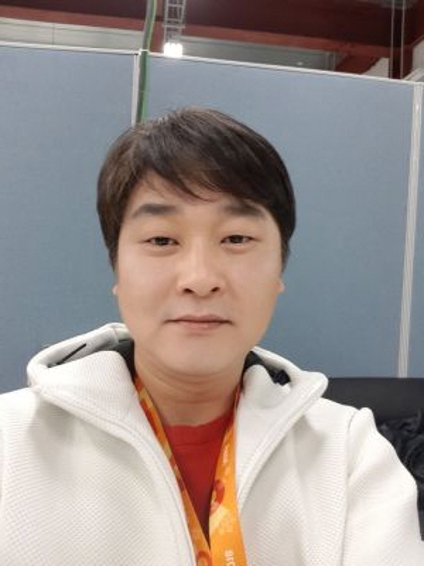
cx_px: 212
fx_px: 408
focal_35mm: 25
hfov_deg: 54.9
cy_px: 283
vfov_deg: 69.4
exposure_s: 1/40
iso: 160
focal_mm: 2.95
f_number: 1.7
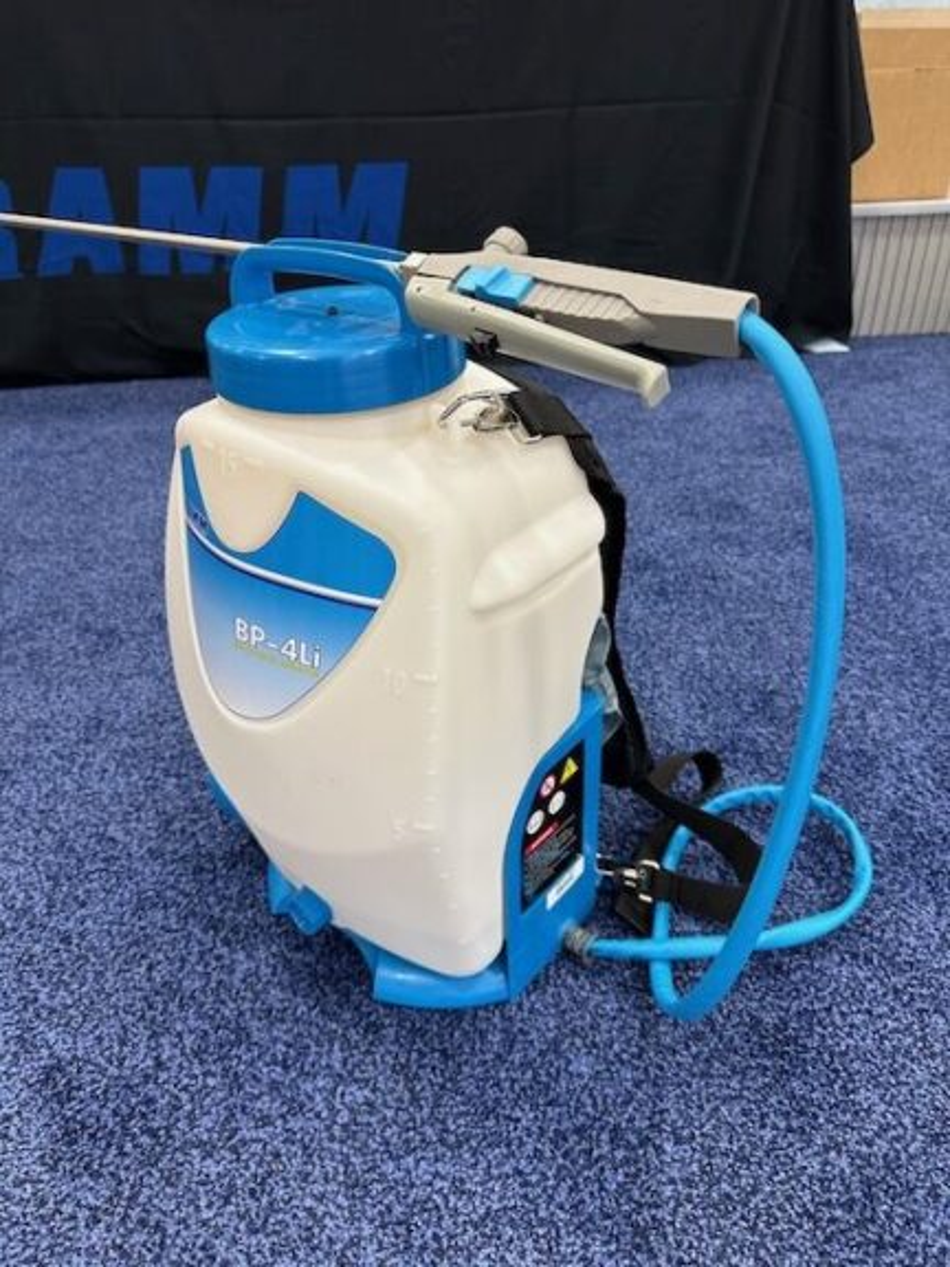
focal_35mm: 24
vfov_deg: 71.6
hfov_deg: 56.8
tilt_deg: -31.0
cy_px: 634
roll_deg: +3.3
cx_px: 475
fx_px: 878
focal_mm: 6.86
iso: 250
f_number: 1.78
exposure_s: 1/63
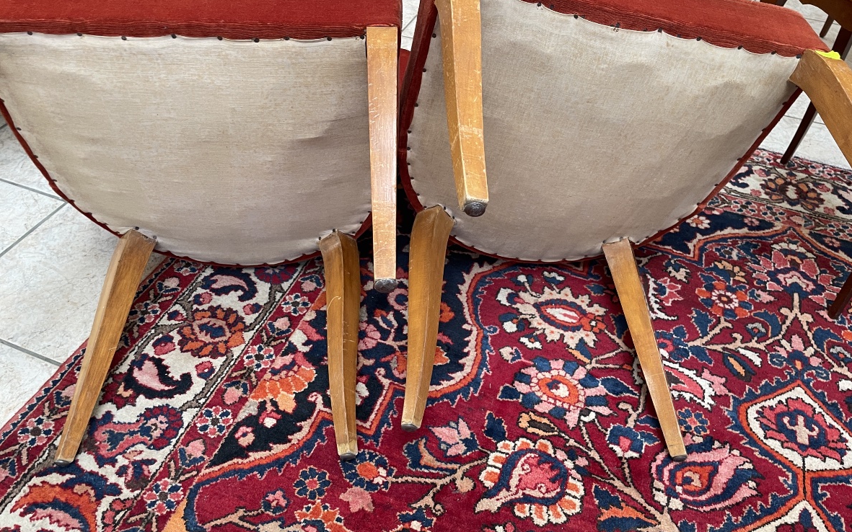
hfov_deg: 66.5
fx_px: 650
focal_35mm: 28
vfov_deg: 44.5
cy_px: 252
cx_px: 420
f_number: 1.6
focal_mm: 4.2
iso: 100
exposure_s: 1/50
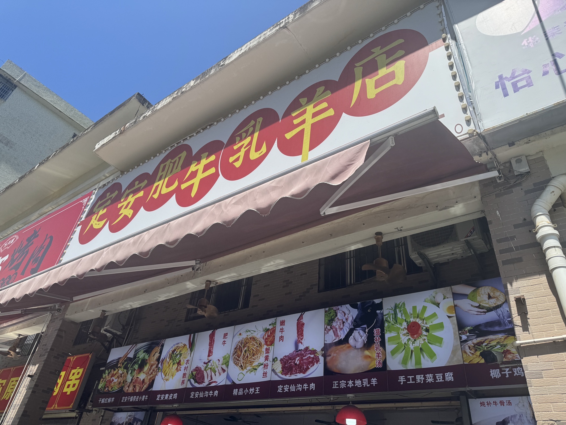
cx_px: 283
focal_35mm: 24
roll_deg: -6.3
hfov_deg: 71.6
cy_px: 212
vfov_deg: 56.8
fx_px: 392
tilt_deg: +36.8
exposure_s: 1/3096
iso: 80
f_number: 1.78
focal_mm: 6.76
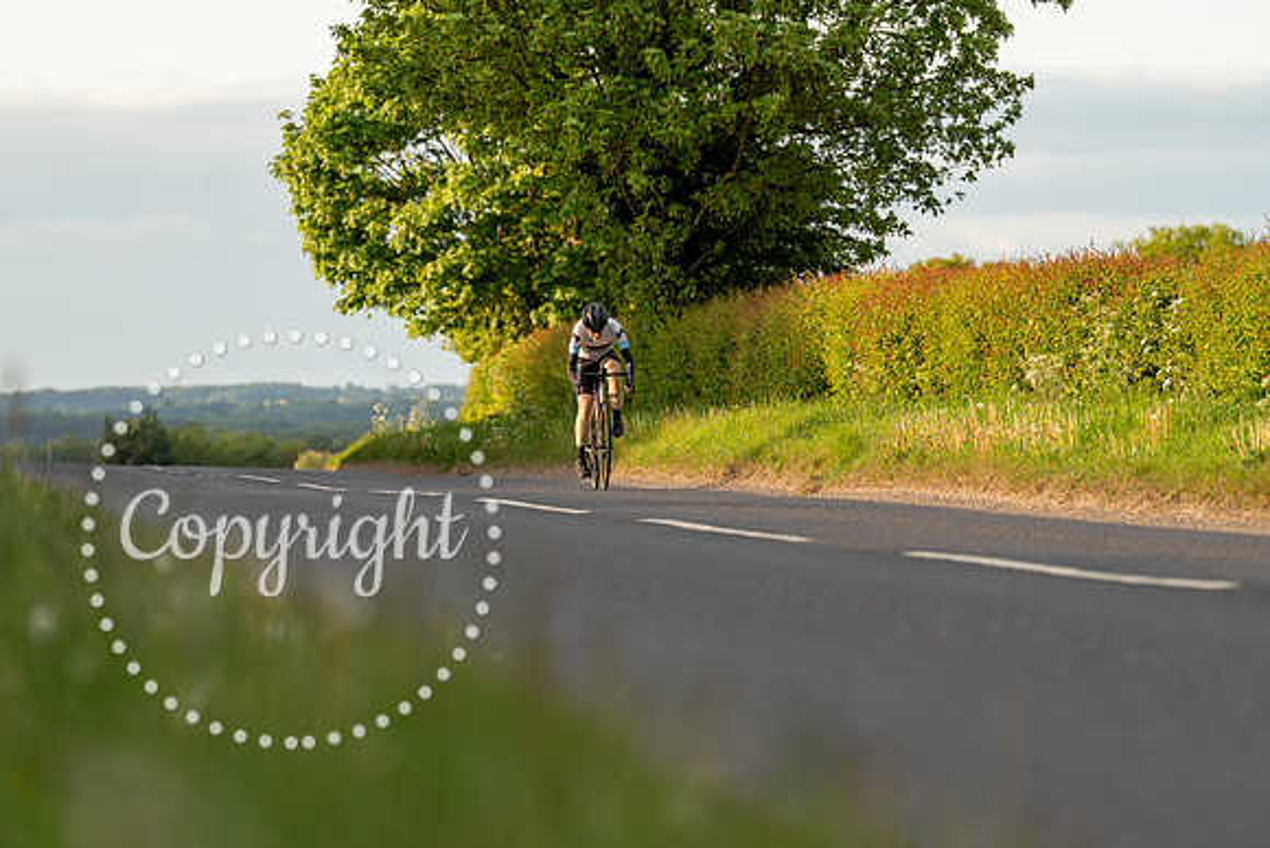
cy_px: 424
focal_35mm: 188
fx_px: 6633
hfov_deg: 10.9
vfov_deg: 7.3
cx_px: 635
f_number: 4
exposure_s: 1/1000
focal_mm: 188
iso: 640
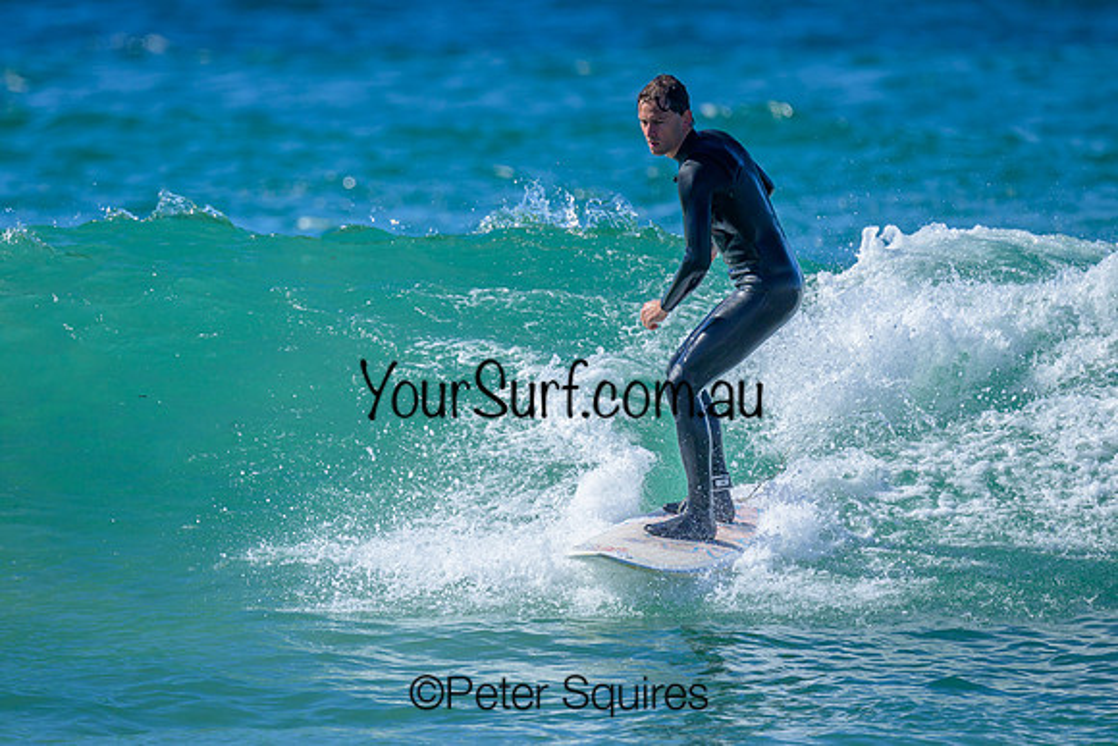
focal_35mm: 971
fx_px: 30165
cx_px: 439
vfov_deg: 1.4
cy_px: 306
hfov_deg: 2.1
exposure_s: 1/2000
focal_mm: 800
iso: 450
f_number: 6.3
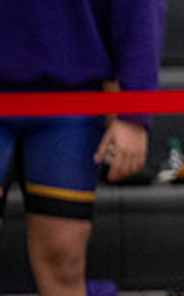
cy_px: 404
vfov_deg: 2.1
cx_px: 773
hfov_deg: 1.3
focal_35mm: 998
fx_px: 8032
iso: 3200
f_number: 2.8
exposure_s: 1/1000
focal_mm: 160
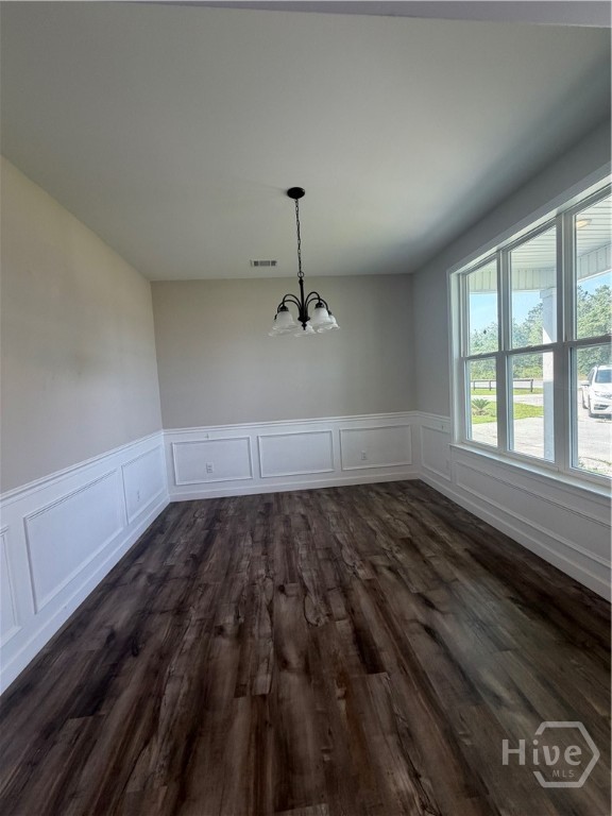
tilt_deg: -5.7
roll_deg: +3.4
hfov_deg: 85.7
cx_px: 306
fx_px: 330
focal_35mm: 14
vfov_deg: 102.1
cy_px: 408
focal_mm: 2.22
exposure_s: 1/120
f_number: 2.2
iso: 160
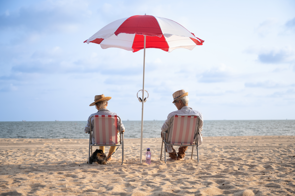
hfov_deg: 42.7
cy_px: 98
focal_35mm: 46
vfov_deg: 29.2
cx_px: 148
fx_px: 377
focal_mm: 46
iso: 200
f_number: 2.8
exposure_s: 1/1600
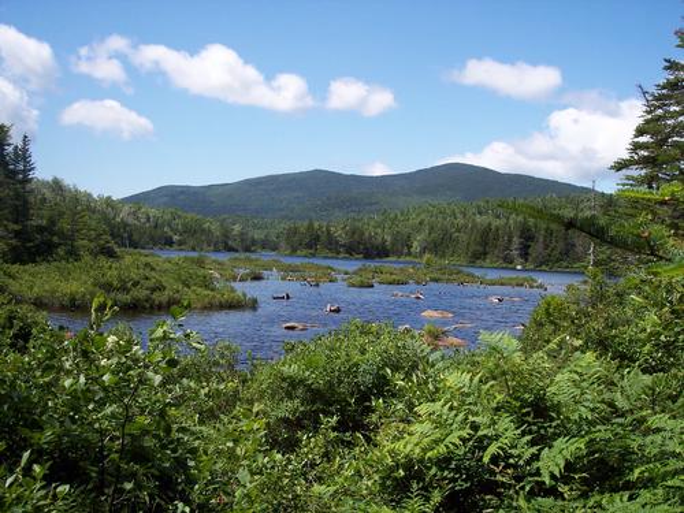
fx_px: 771
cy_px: 256
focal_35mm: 39
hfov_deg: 47.9
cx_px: 342
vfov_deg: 36.8
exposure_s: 1/750
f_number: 4
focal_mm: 8
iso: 100
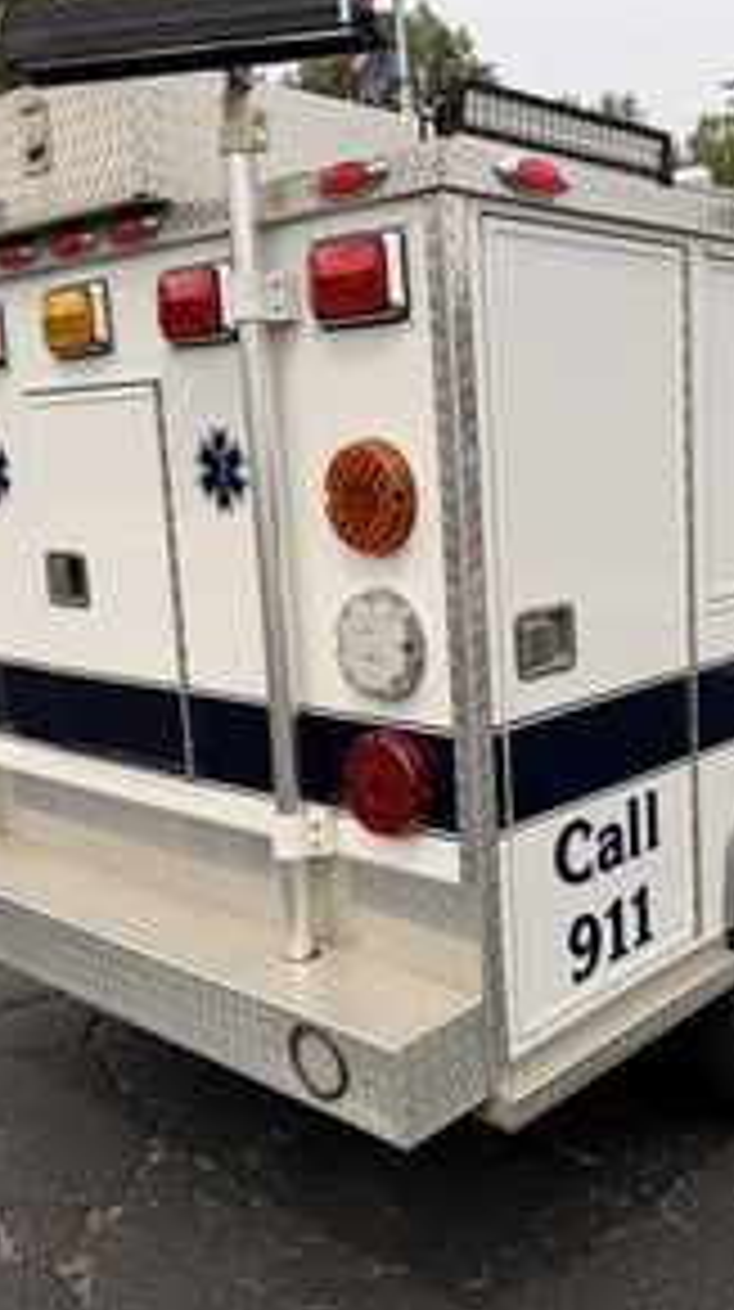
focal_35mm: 36
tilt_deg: -7.6
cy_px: 657
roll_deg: +4.9
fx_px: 1250
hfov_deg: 31.8
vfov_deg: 55.3
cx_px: 590
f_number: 1.78
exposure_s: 1/4673
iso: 80
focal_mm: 6.76
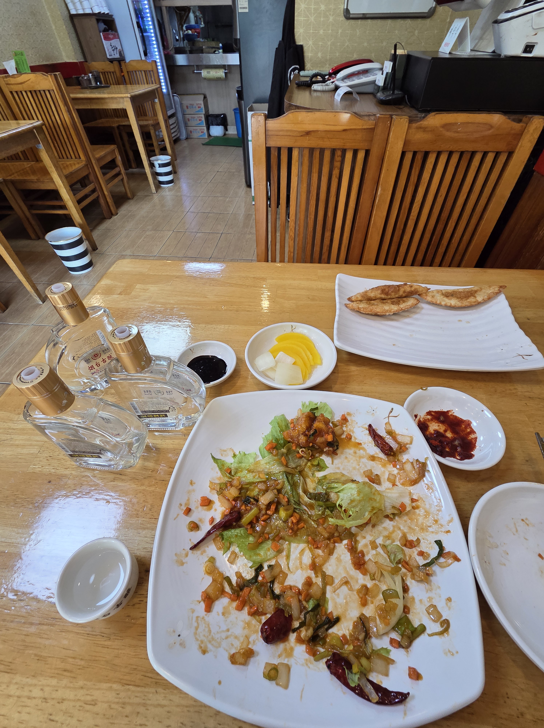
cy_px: 364
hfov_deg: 89.8
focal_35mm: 13
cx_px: 272
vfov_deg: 106.2
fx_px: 273
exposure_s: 1/120
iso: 200
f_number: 2.2
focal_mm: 2.2
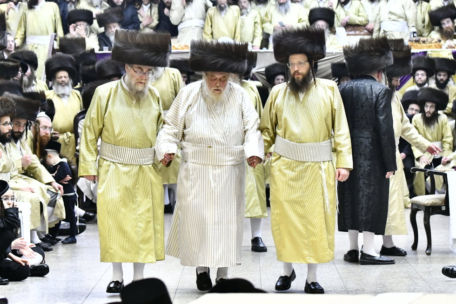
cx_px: 211
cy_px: 93
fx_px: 2026
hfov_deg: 12.8
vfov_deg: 8.6
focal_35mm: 160
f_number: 5.6
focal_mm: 112
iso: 4000
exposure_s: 1/200
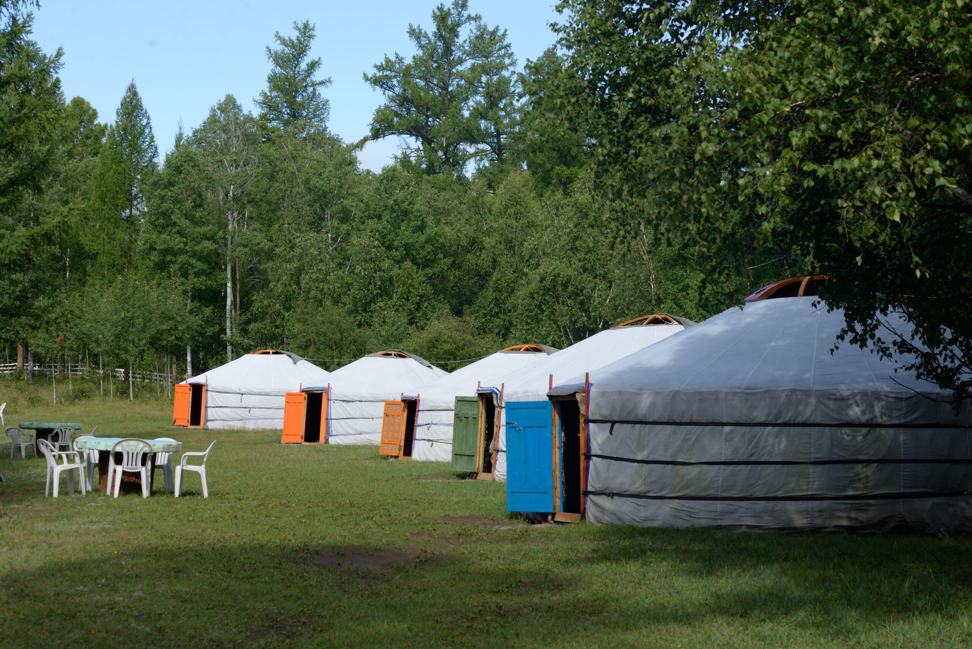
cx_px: 486
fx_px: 1891
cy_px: 324
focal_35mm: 70
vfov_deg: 19.5
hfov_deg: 28.8
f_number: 16
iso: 400
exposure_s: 1/400
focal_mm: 70
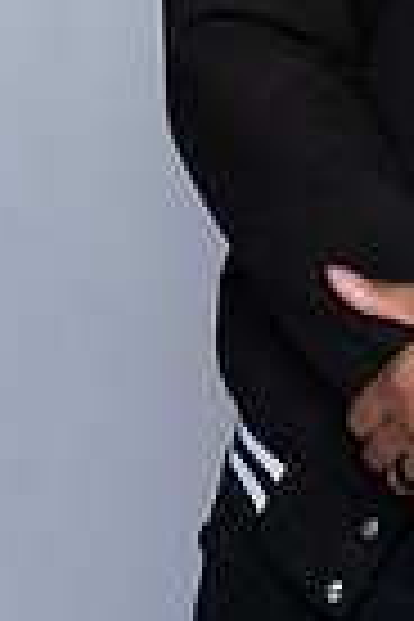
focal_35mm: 114
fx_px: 1966
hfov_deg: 11.5
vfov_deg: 16.8
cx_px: 621
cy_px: -220
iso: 250
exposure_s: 1/200
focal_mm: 35
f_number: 6.3
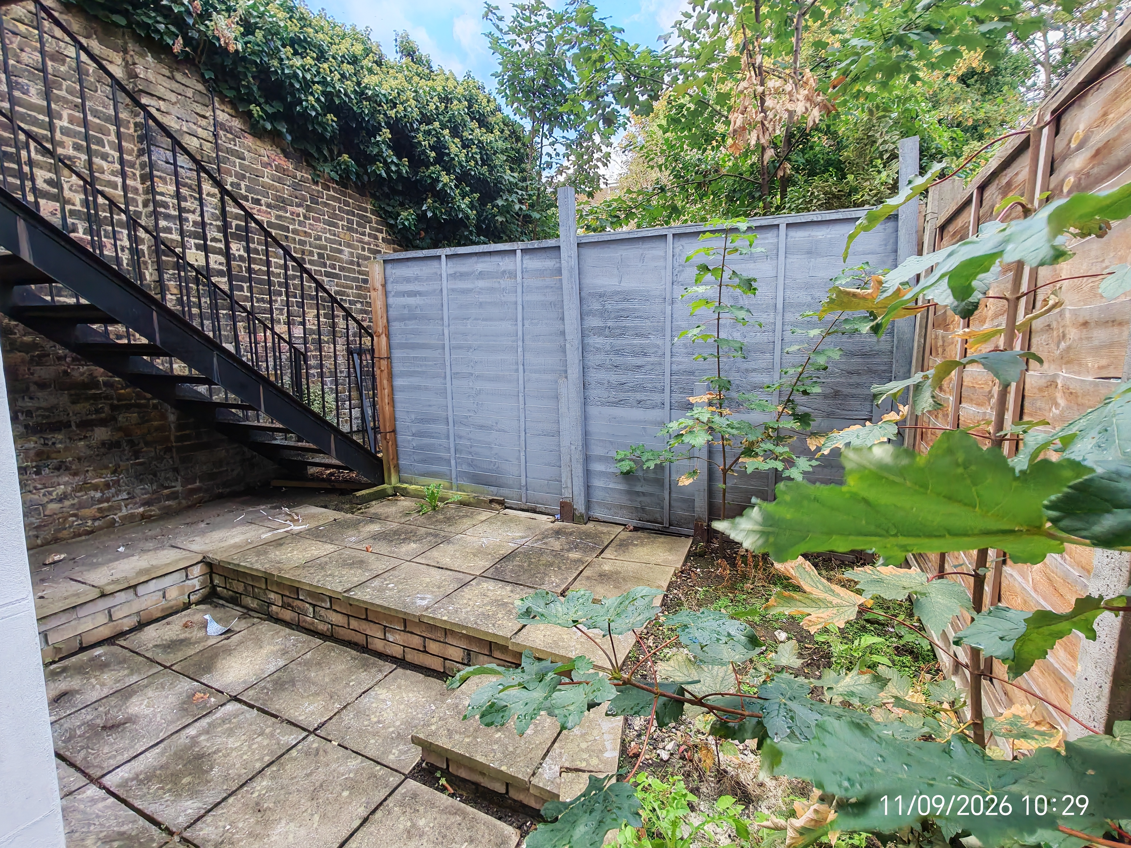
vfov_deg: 78.1
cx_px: 566
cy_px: 424
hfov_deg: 94.5
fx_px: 523
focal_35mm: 16
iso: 50
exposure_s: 1/100
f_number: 2.2
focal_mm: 1.96
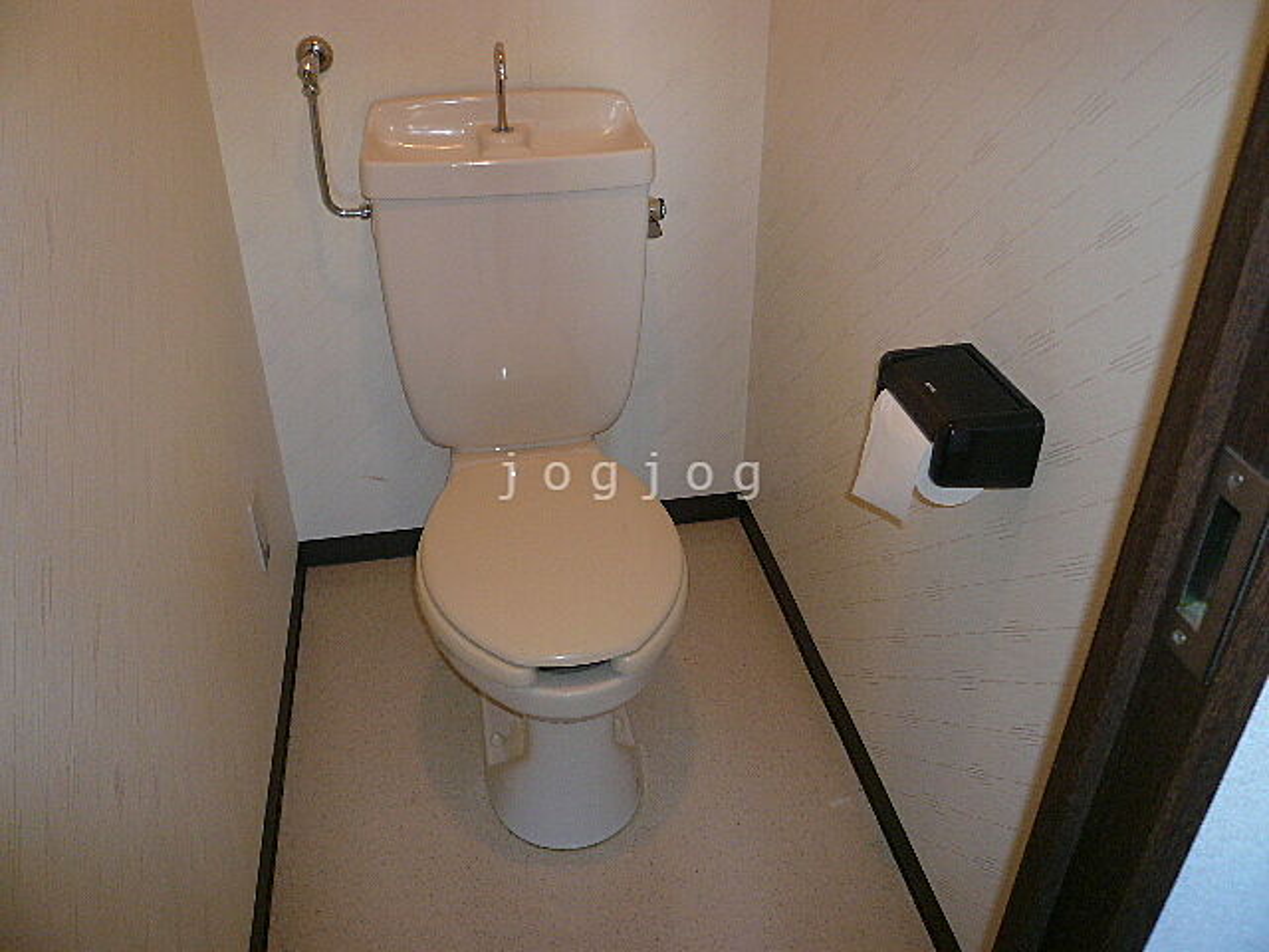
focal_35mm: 28
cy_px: 476
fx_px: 1026
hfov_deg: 63.4
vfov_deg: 49.7
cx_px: 634
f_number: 2.8
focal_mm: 4.6
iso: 100
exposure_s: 1/30
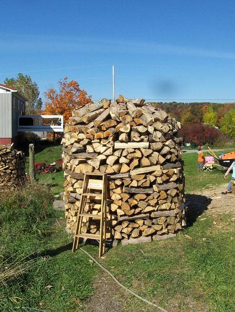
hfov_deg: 35.2
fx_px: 370
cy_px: 156
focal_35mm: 41
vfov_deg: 45.7
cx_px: 118
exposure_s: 1/362
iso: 100
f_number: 7.7
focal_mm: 6.5
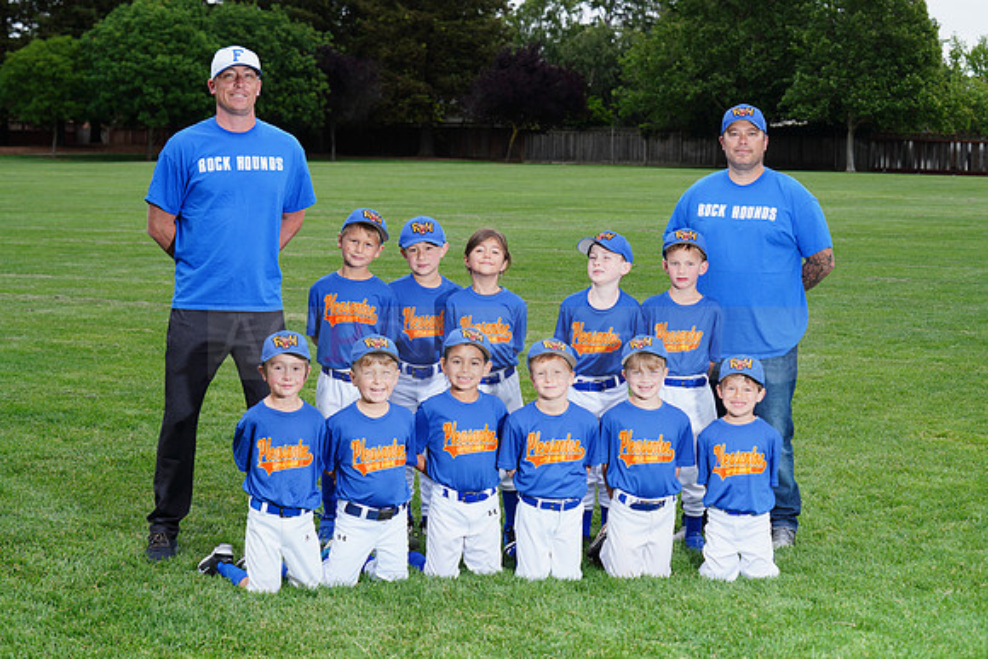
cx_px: 494
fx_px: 1921
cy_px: 330
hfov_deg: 28.8
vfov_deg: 19.5
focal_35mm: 70
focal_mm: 70
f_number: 8
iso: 200
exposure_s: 1/200
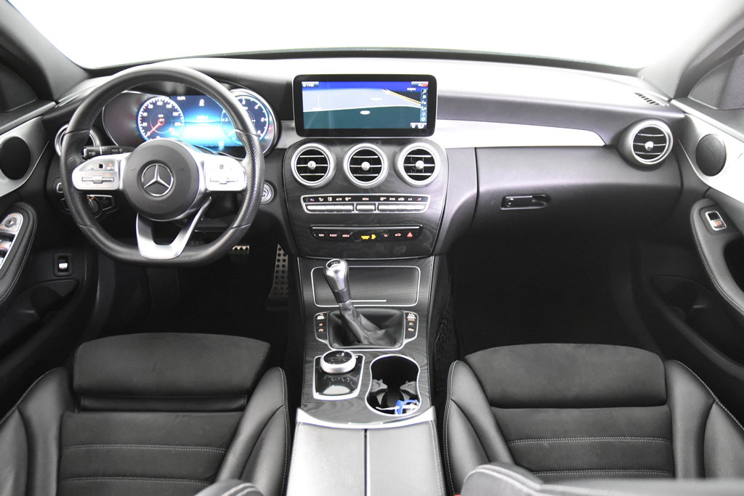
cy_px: 248
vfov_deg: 50.4
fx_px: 527
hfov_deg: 70.4
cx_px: 372
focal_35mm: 26
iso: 5600
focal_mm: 17
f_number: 2.8
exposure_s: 1/25
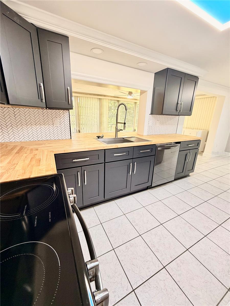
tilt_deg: -16.1
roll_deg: +0.0
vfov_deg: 102.1
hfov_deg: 85.7
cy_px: 153
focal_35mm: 14
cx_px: 115
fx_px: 124
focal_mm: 2.22
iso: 250
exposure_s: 1/44
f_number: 2.2
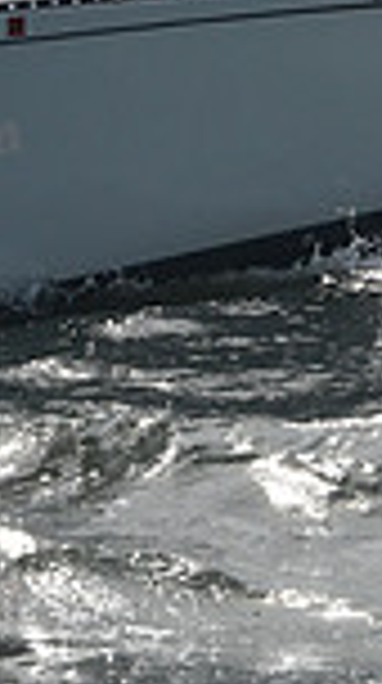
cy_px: -97
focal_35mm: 280
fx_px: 5065
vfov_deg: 7.7
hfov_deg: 4.3
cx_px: 256
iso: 320
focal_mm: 70
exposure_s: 1/1000
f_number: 13
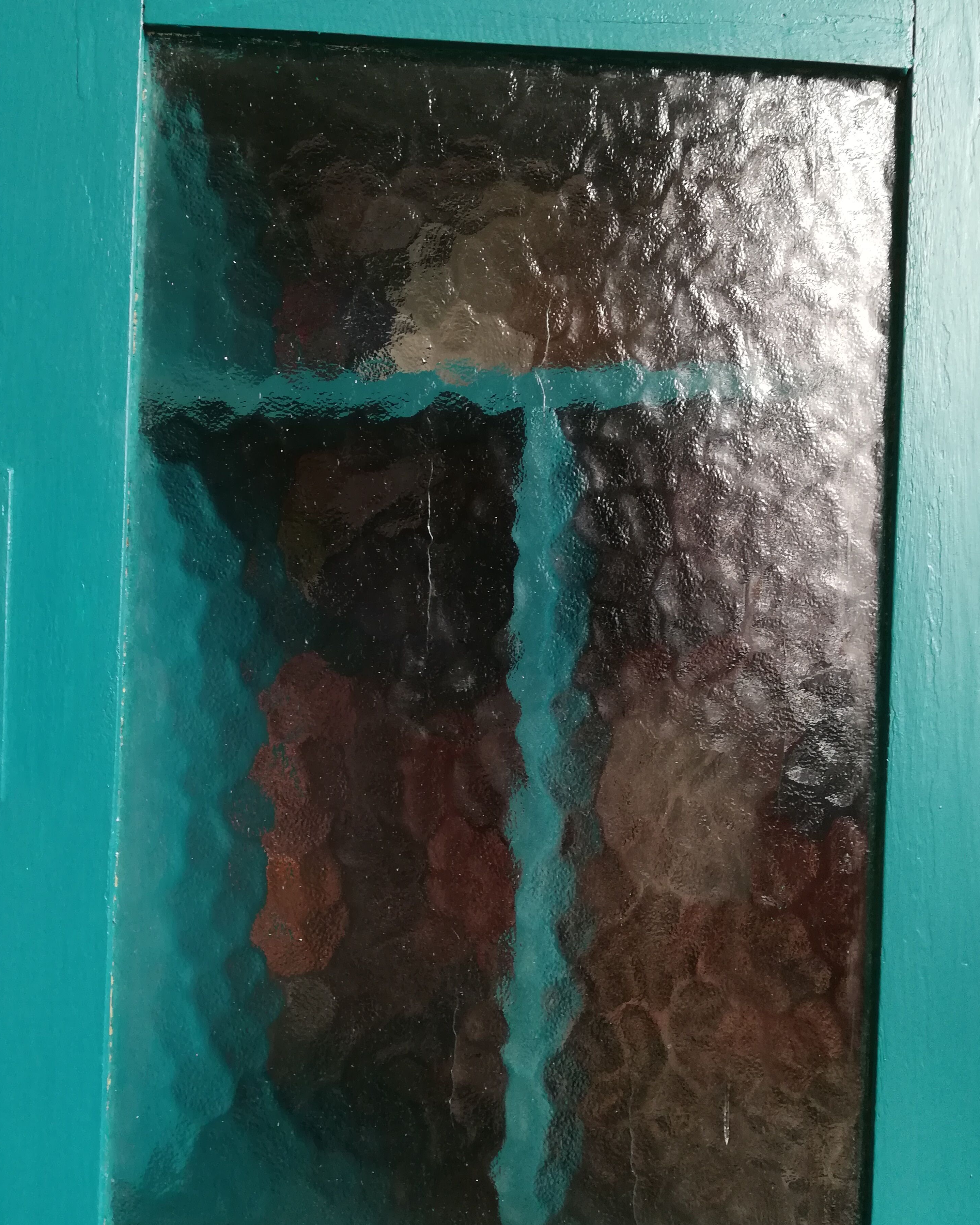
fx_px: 1015
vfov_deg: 62.2
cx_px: 503
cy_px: 592
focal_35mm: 28
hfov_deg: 51.5
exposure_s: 1/30
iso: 160
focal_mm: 3.83
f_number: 2.2
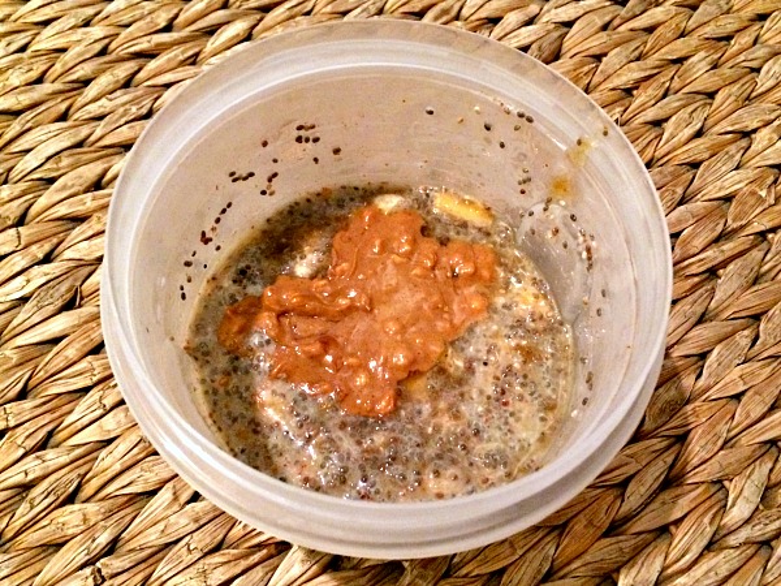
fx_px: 677
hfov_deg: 60.0
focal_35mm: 30
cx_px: 390
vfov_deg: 46.8
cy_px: 293
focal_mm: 4.12
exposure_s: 1/15
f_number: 2.2
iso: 400
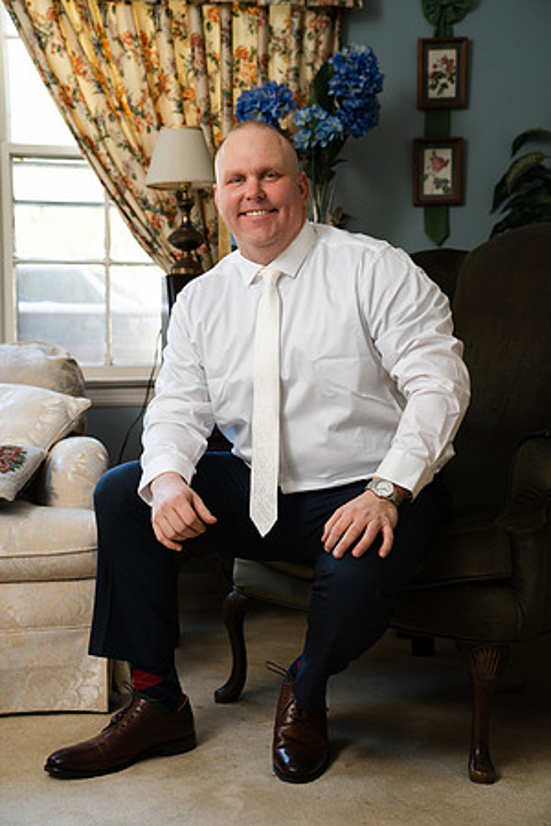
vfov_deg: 32.9
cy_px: 413
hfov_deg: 22.3
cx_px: 276
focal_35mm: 61
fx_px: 1400
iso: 1000
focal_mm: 61
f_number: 4
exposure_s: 1/200
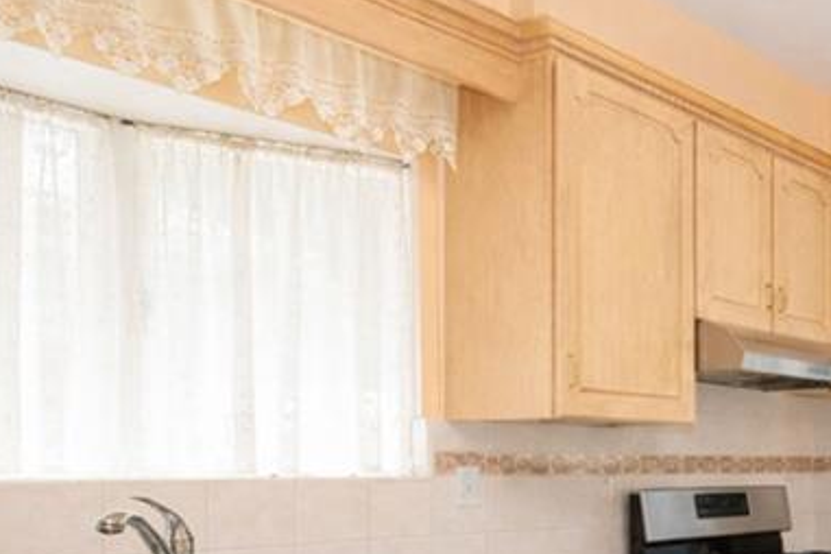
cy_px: 491
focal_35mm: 43
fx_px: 993
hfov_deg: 35.9
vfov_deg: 30.0
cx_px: 988
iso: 64
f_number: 5
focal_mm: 16
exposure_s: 1/50
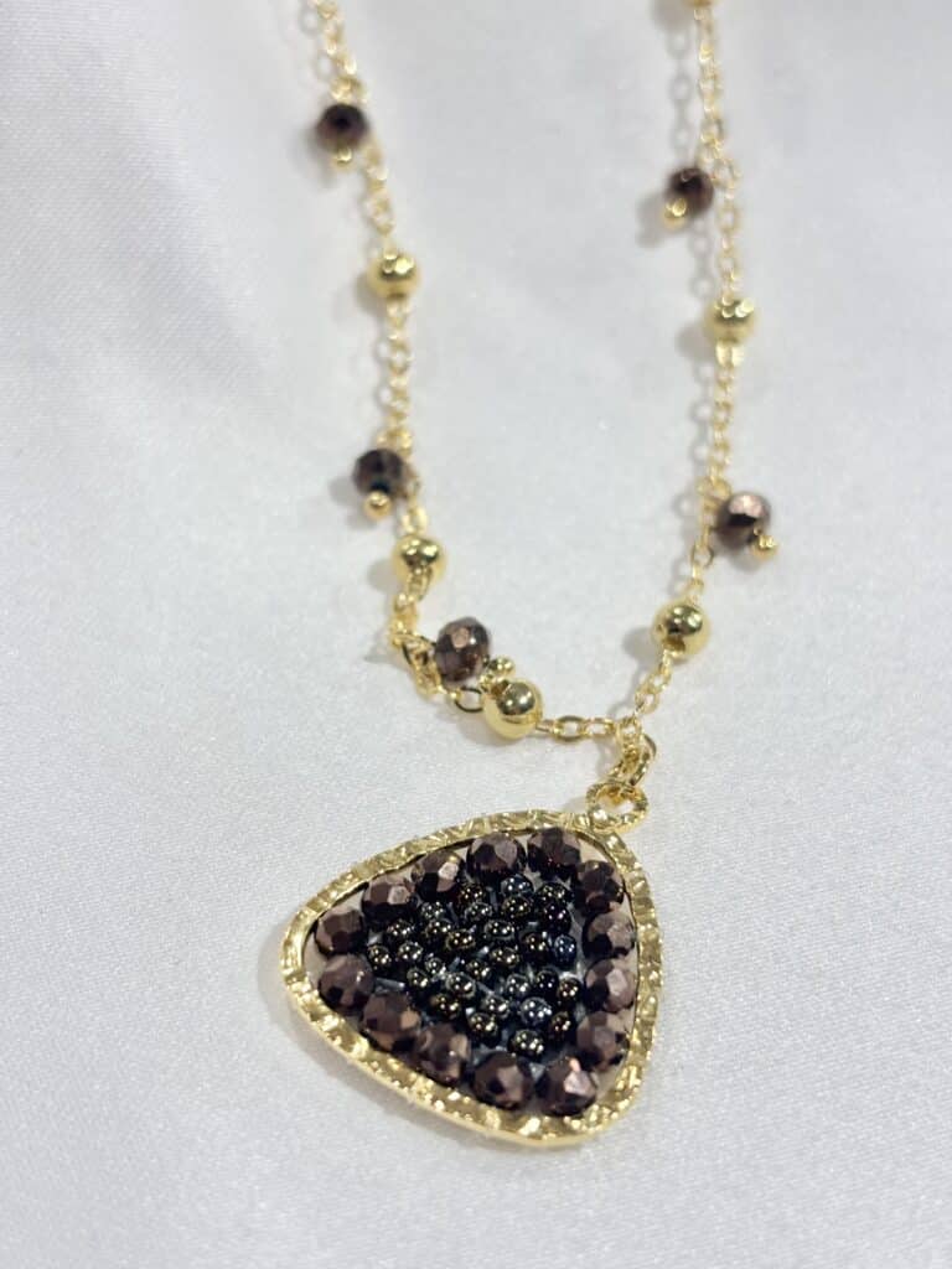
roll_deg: +6.6
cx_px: 476
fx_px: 1907
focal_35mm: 52
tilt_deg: -36.4
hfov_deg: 28.0
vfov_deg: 36.8
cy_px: 634
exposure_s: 1/204
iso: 32
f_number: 1.6
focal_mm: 5.96
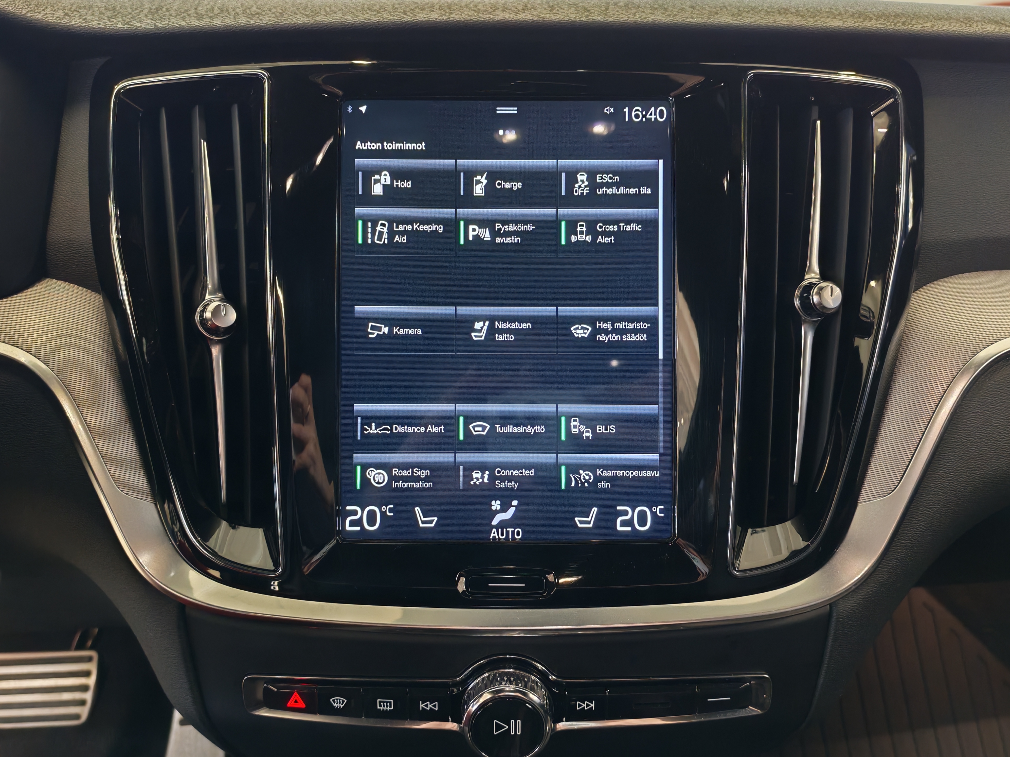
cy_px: 378
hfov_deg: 56.8
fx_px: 934
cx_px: 505
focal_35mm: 32
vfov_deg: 44.2
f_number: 1.9
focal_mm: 6.12
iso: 800
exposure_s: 1/50
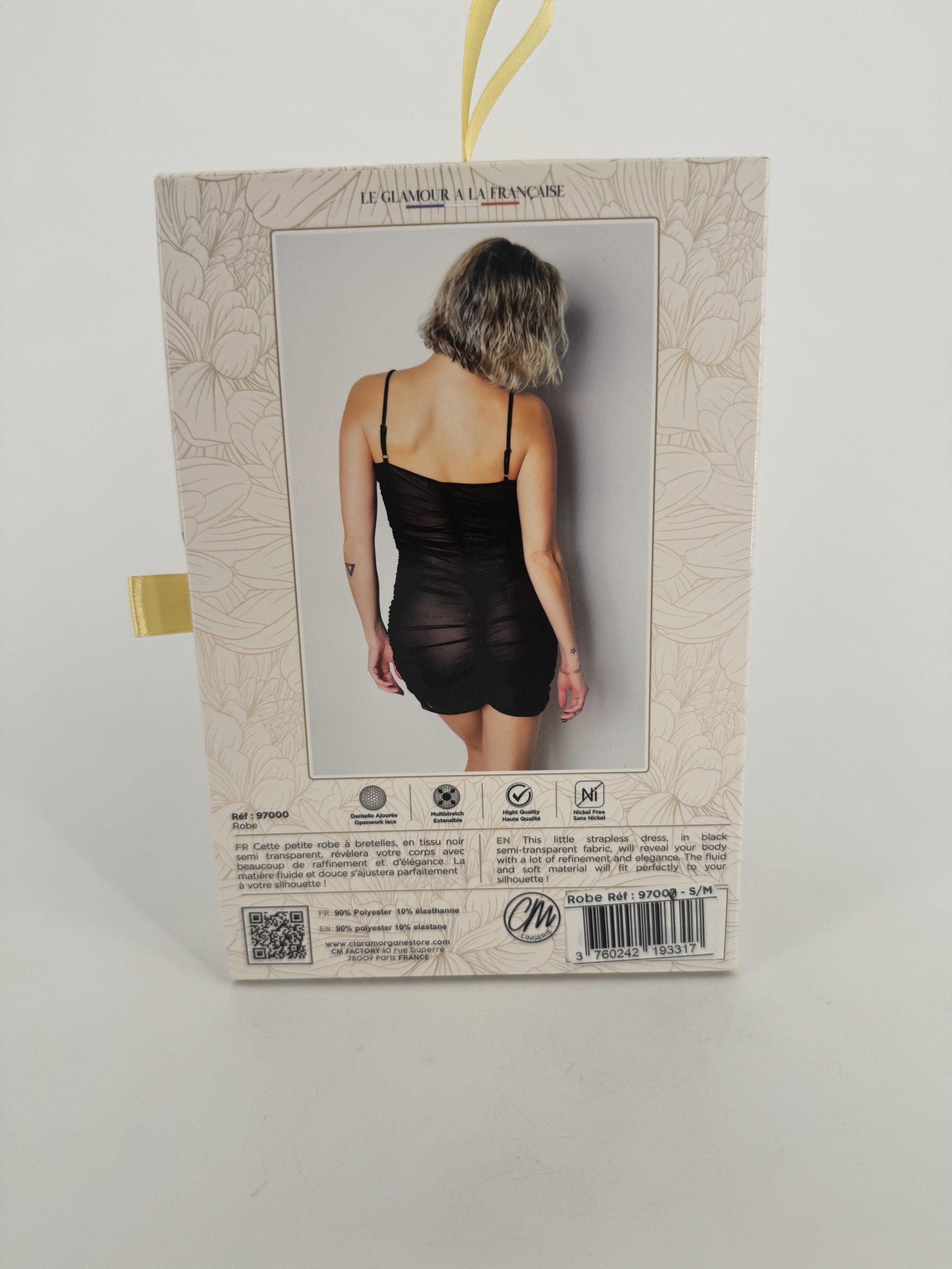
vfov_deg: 71.6
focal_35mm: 24
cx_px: 476
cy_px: 634
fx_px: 880
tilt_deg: -14.9
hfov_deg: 56.8
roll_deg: +1.3
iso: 80
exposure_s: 1/1261
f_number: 1.78
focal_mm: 6.76
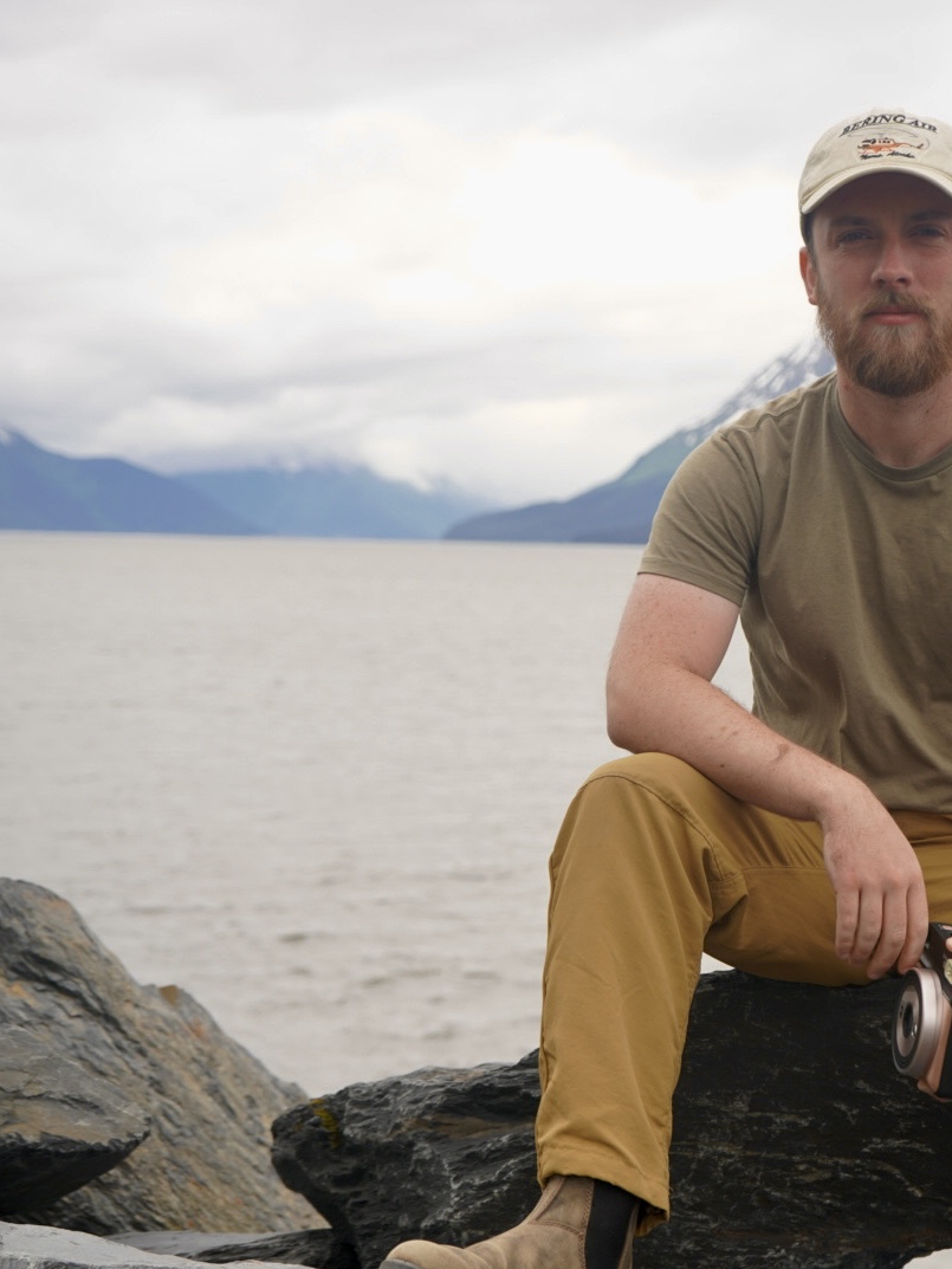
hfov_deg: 20.6
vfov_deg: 27.4
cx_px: 701
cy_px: 636
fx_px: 2603
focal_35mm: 71
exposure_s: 1/320
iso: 100
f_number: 5
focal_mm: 49
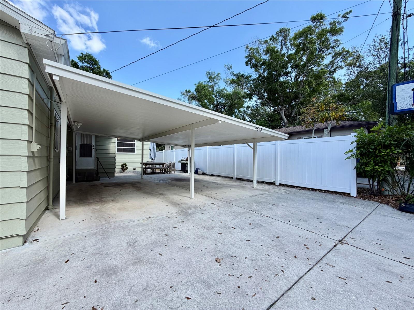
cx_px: 207
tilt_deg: +0.3
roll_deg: +0.1
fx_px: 167
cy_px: 155
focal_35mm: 14
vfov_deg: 85.7
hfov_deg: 102.1
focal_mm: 2.22
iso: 64
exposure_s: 1/502
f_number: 2.2
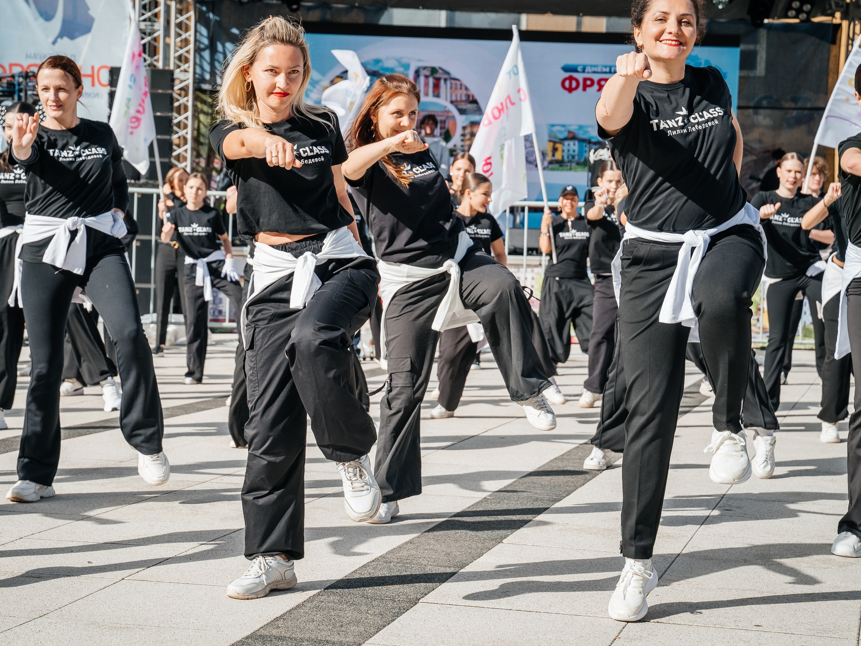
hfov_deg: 25.0
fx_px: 1940
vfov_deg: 18.9
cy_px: 339
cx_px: 376
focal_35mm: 78
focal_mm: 68
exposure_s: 1/400
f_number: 7.1
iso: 100
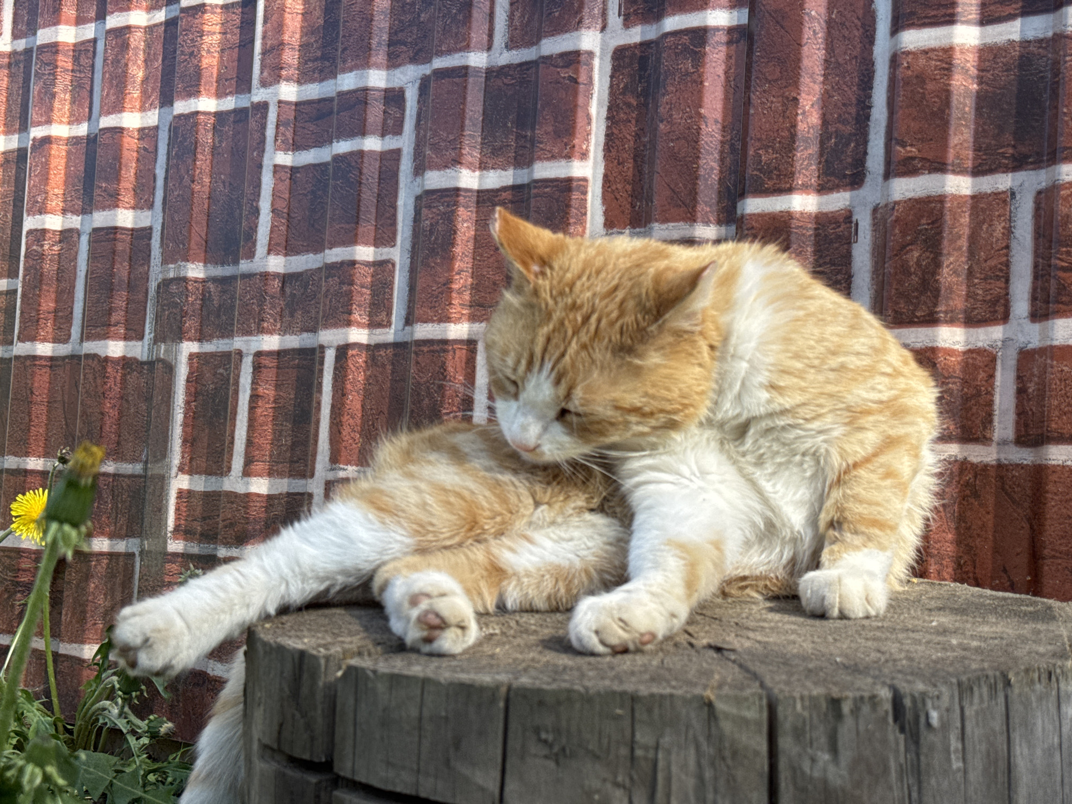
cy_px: 402
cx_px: 536
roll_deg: -1.6
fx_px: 1486
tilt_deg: +2.7
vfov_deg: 30.3
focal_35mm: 48
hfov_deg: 39.7
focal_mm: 6.76
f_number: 1.78
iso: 64
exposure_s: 1/1215
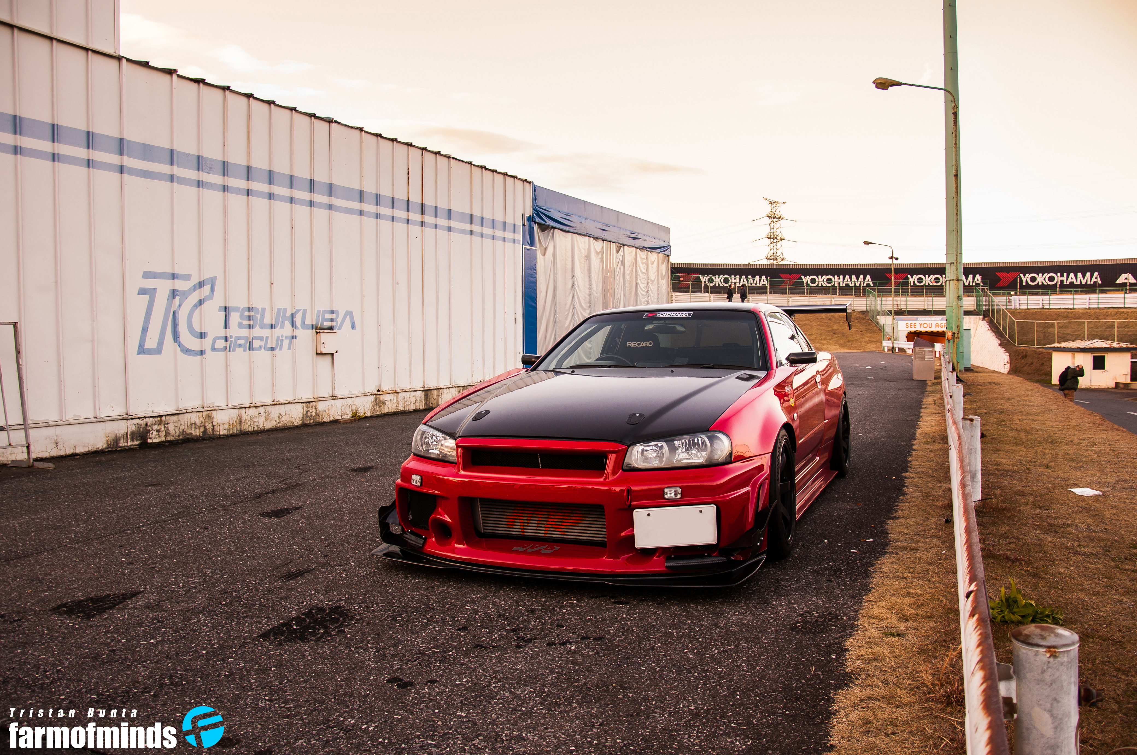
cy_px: 378
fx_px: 852
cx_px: 568
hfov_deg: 67.4
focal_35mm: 27
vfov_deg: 47.8
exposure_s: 1/100
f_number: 3.5
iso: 100
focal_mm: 18
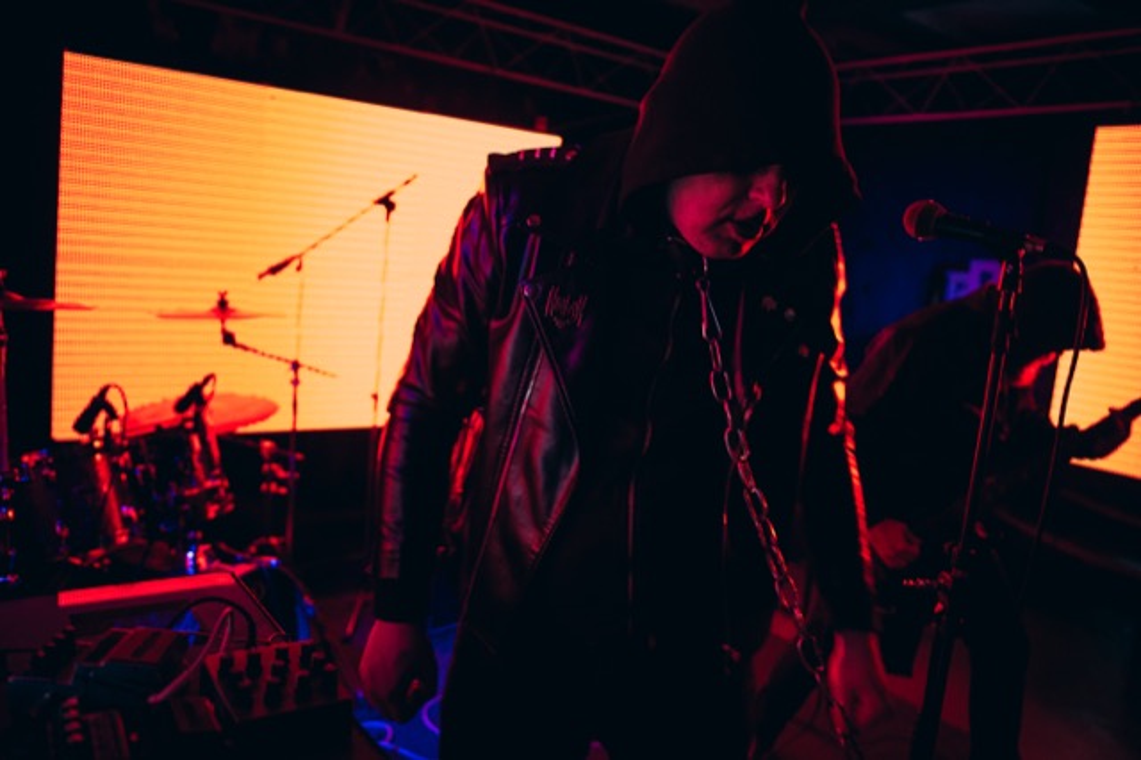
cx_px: 570
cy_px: 380
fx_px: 855
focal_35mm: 27
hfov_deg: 67.4
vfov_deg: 47.9
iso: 1250
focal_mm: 18
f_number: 1.8
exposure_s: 1/100
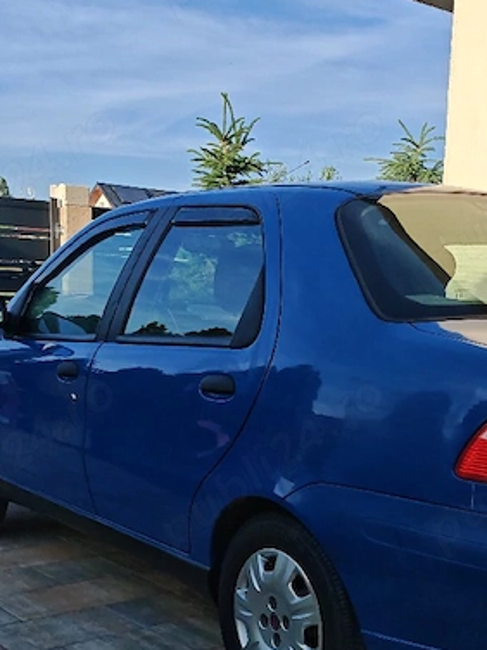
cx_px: 340
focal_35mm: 51
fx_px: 957
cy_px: 505
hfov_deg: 28.3
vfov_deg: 36.4
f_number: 2
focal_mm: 6.83
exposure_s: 1/5000
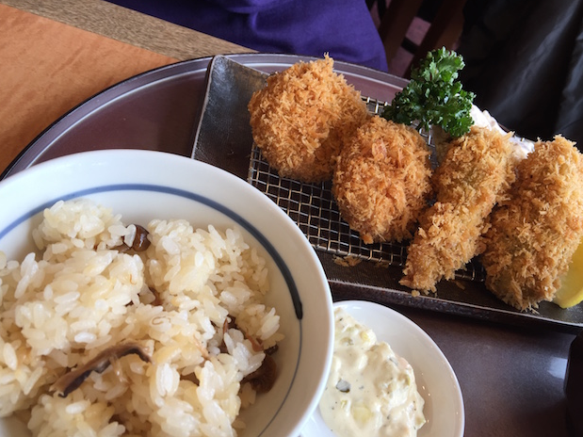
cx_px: 295
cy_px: 212
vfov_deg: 46.8
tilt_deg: -47.1
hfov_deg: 60.0
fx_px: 505
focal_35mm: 30
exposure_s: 1/60
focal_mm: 4.15
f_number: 2.2
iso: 40
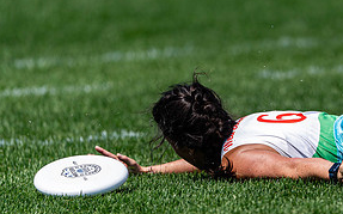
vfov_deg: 1.6
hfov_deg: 2.6
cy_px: 138
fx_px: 7698
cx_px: 305
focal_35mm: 824
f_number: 2.8
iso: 125
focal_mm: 400
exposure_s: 1/2500
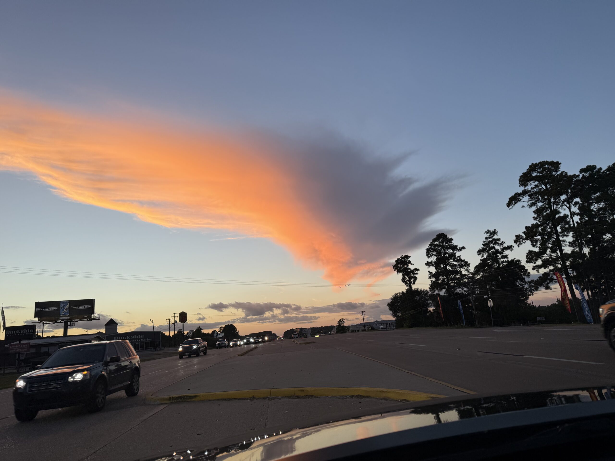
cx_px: 308
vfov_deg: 56.8
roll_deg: +5.3
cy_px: 230
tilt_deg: +13.8
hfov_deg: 71.6
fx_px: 426
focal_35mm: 24
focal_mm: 6.76
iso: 80
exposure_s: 1/294
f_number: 1.78
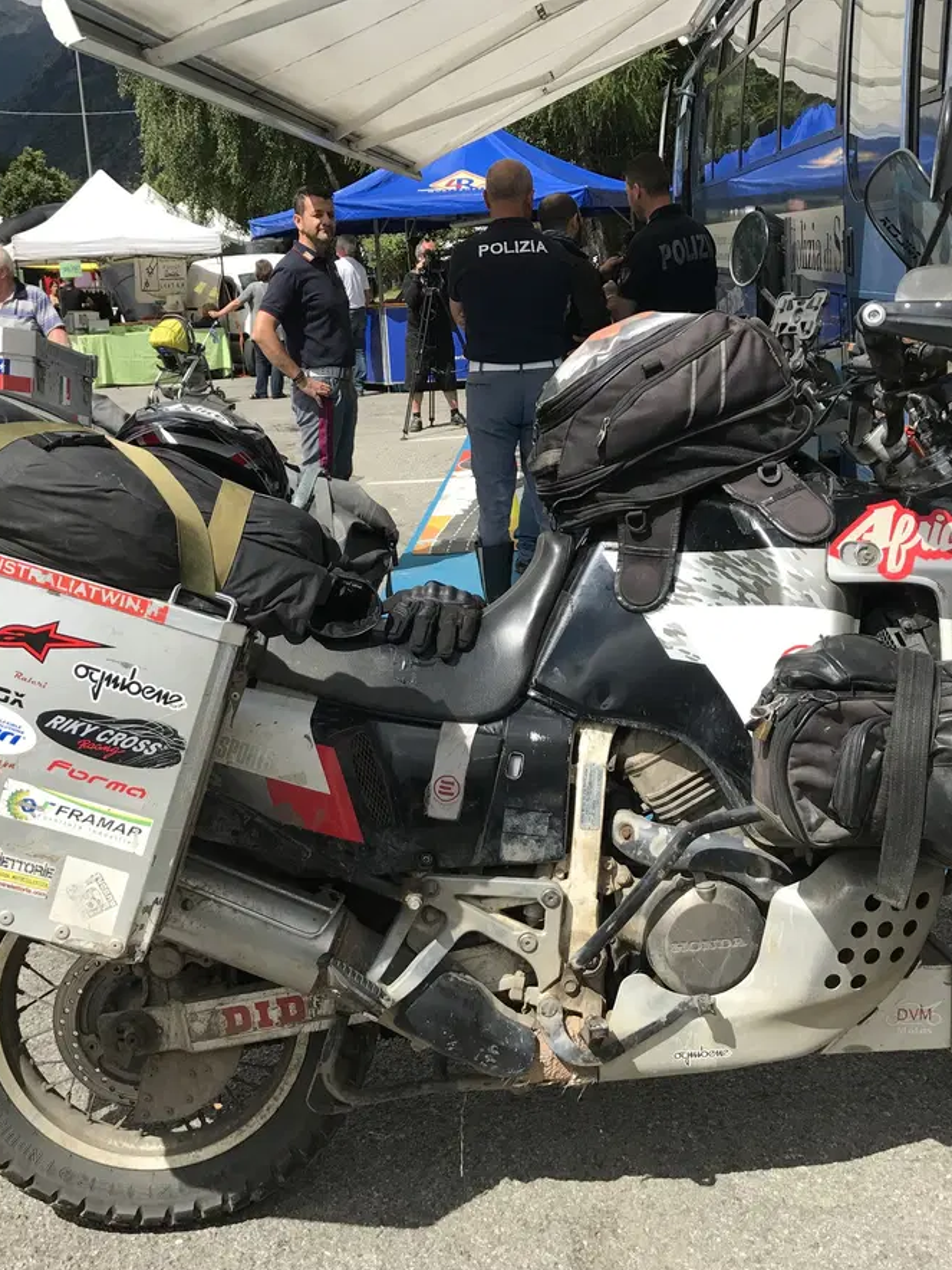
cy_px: 645
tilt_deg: -13.6
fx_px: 1393
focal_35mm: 38
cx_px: 543
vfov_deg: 49.0
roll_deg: +2.8
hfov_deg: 37.6
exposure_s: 1/2227
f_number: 1.8
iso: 20
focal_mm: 3.99
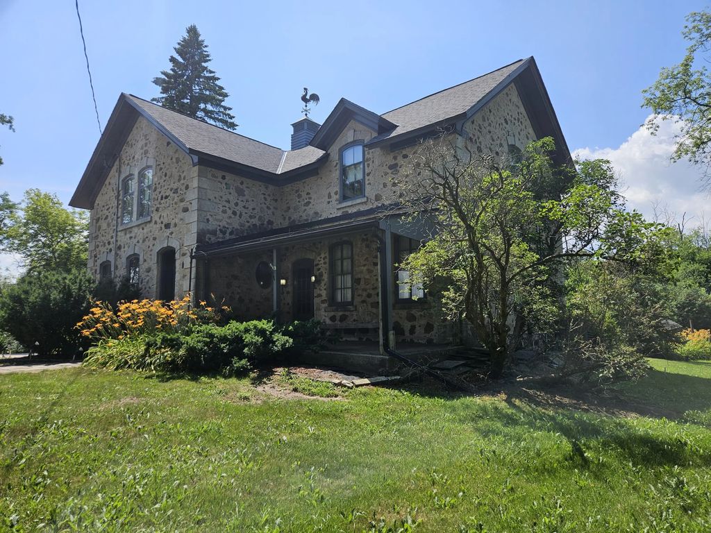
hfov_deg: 73.9
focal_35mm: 23
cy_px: 266
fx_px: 472
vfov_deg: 58.9
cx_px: 356
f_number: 1.8
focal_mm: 5.4
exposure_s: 1/1879
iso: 25
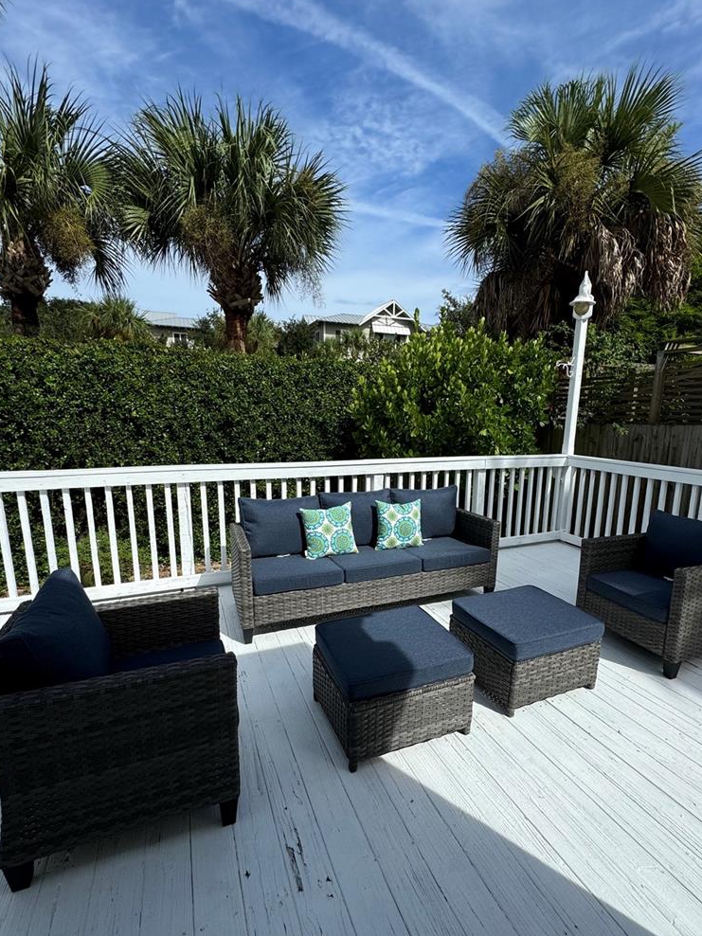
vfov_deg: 90.9
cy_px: 498
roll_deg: -0.1
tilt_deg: -11.8
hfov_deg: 74.6
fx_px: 460
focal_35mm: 17
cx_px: 374
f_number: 2.2
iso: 50
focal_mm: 2.22
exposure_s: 1/2584
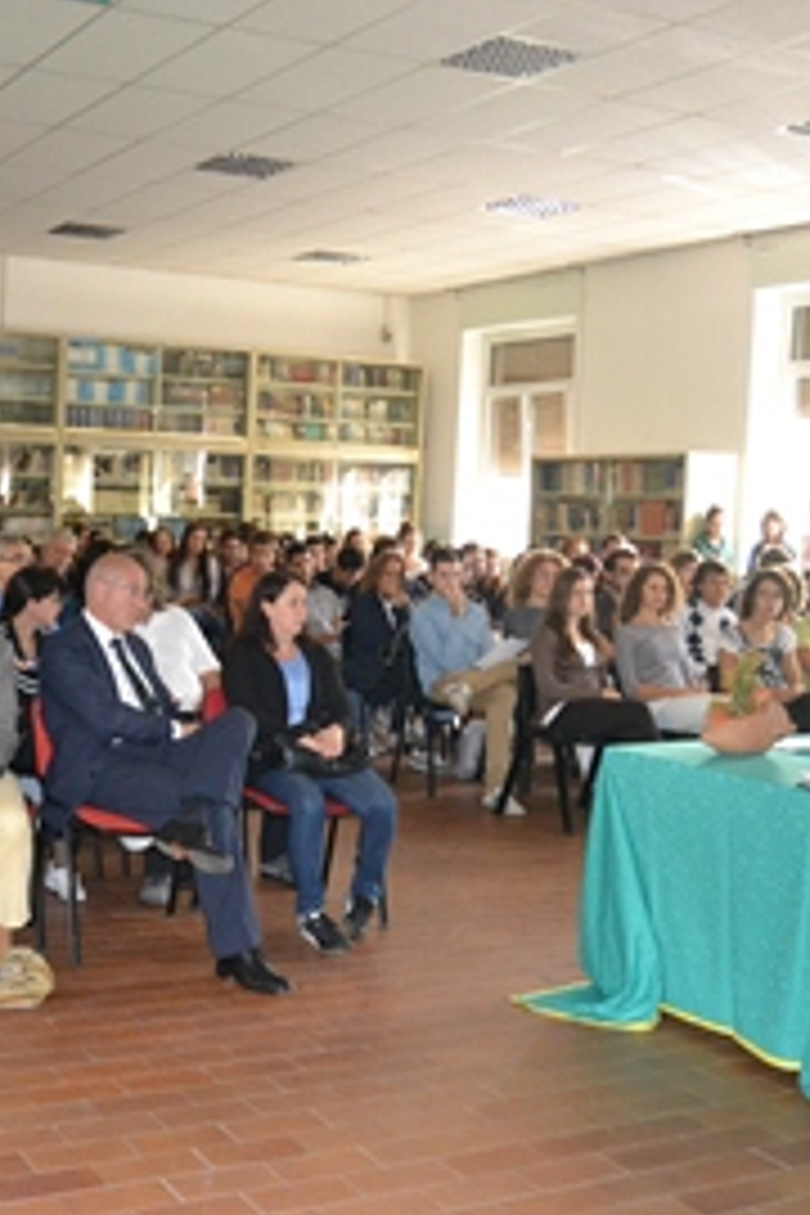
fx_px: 1477
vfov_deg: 44.7
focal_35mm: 44
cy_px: 619
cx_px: 178
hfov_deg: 30.0
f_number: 3.5
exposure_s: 1/60
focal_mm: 19
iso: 3200
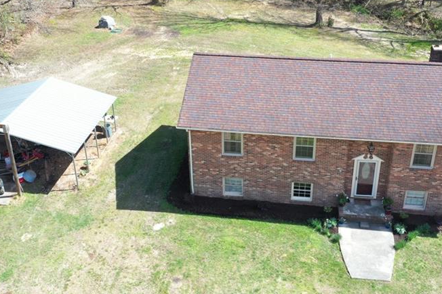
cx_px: 231
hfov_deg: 44.5
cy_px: 135
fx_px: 540
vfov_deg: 30.5
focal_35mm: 44
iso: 100
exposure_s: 1/60
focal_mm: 10.26
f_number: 8
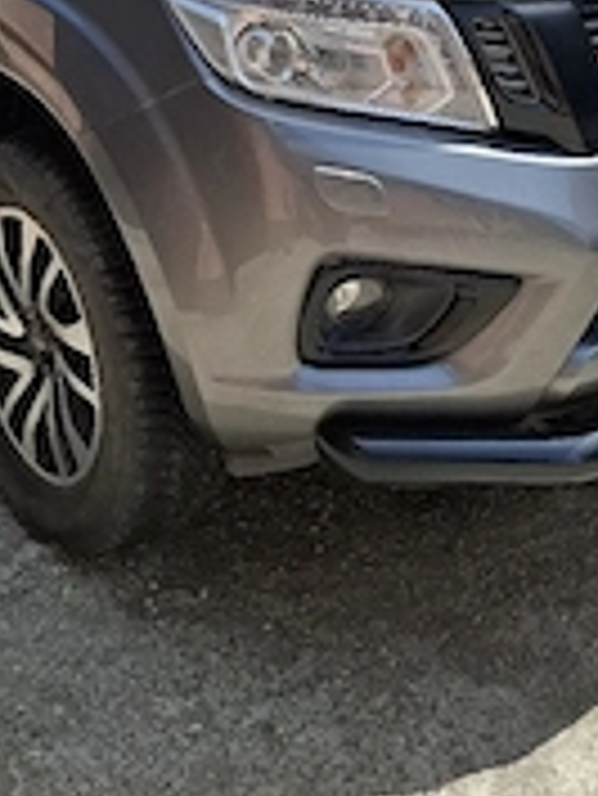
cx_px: 216
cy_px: -67
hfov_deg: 27.9
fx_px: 1196
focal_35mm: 52
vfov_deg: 32.6
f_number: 1.8
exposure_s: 1/2000
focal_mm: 5.54
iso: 50
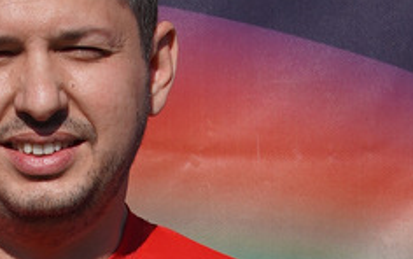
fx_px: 4090
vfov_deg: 3.6
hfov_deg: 5.8
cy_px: 359
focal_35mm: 363
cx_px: 24
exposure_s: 1/1000
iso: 100
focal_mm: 70
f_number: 5
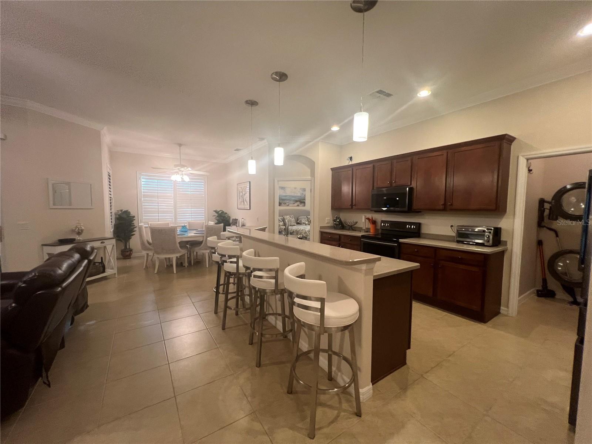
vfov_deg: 89.9
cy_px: 222
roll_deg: -1.0
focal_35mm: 13
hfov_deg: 106.2
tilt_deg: -6.3
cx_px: 296
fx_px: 222
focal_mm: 1.57
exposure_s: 1/60
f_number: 1.8
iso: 200
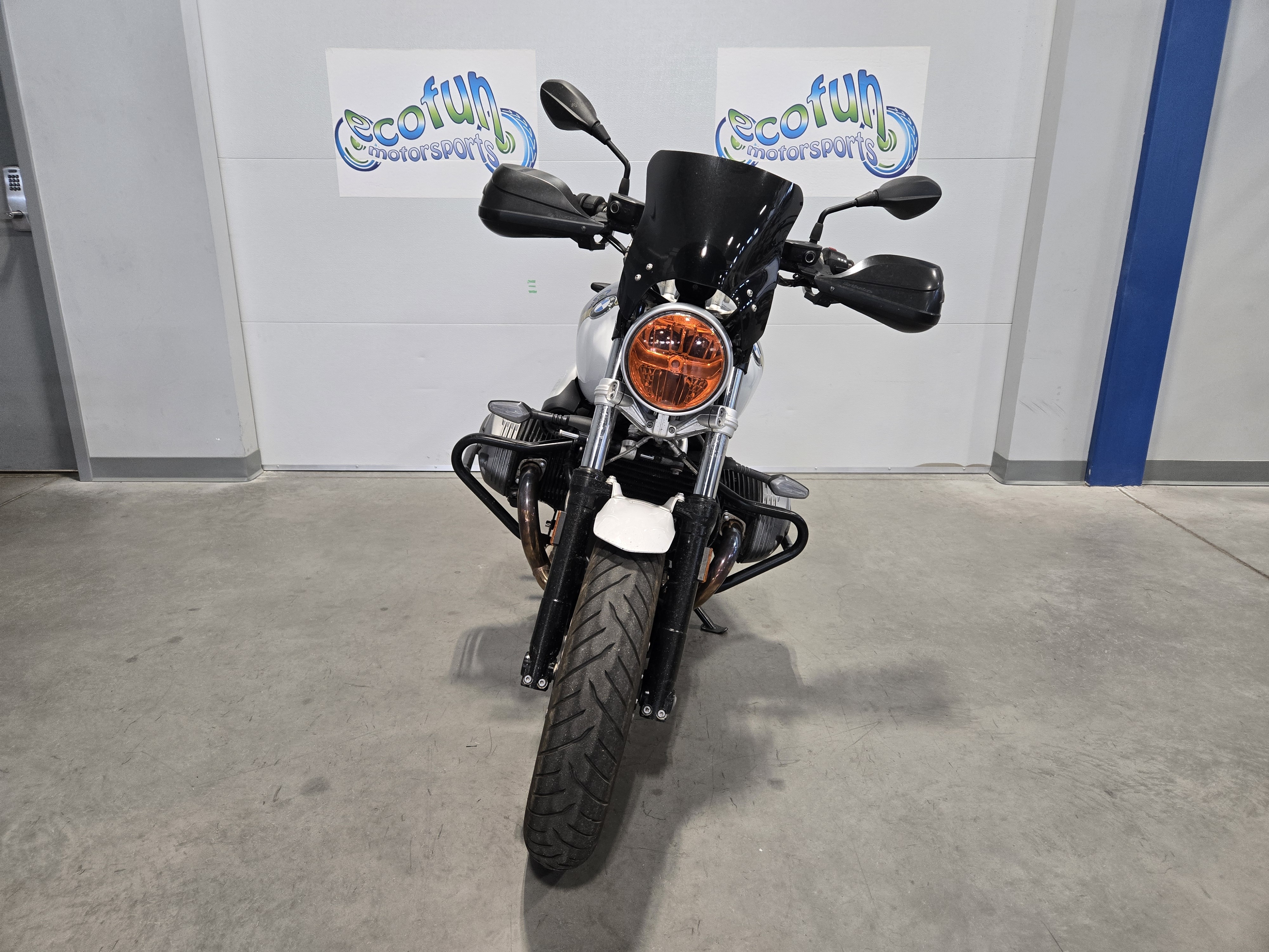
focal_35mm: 23
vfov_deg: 58.9
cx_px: 634
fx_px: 843
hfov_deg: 73.9
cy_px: 476
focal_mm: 5.4
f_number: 1.8
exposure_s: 1/120
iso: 250
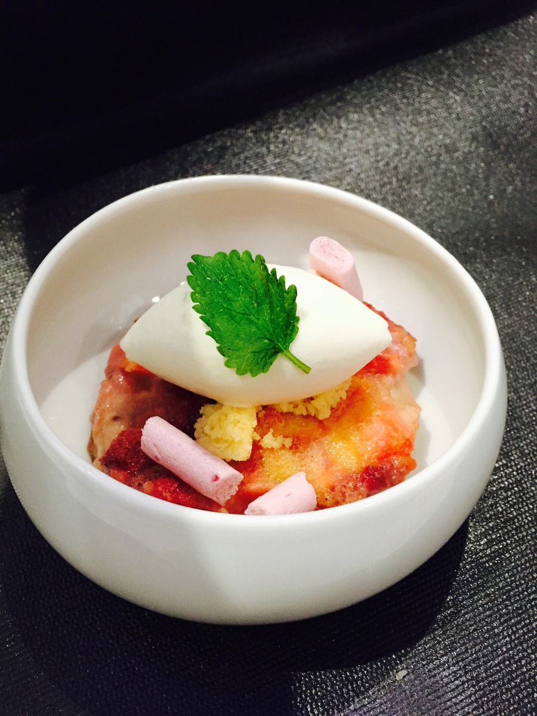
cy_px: 358
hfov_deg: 48.2
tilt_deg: -50.7
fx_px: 600
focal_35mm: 29
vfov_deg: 61.7
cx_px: 268
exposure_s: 1/20
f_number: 2.2
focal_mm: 4.15
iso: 250
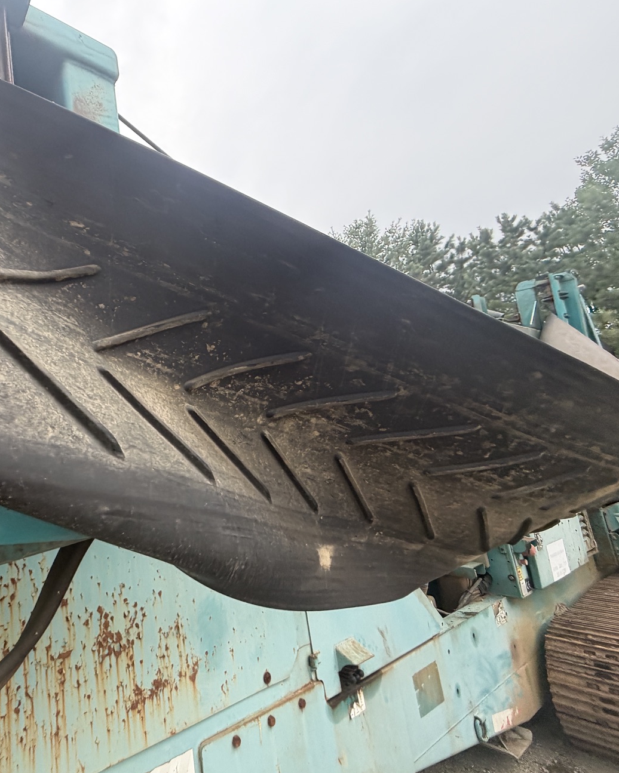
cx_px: 83
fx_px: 435
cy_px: 382
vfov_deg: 83.3
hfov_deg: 61.7
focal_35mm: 19
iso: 40
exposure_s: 1/143
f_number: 2.2
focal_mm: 2.22
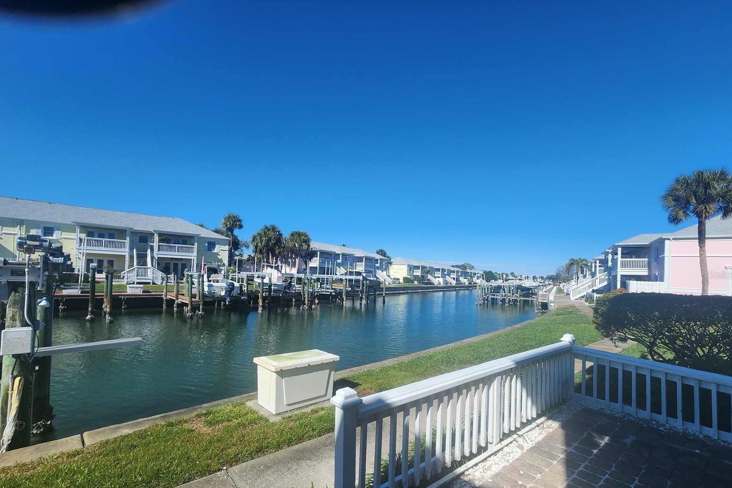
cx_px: 375
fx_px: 285
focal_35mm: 14
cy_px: 275
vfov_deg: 80.8
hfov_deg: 104.2
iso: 50
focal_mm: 2.2
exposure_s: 1/2391
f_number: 2.2
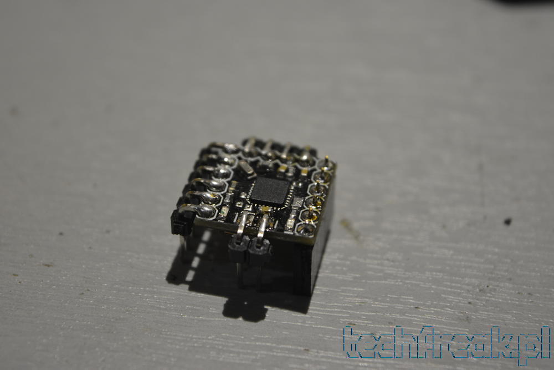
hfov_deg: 24.6
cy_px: 185
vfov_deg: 16.6
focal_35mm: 82
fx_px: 1270
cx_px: 277
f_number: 5.6
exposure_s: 1/60
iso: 560
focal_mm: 55
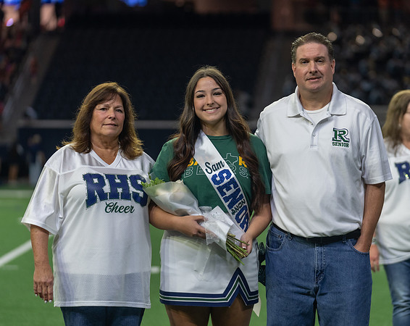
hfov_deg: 13.8
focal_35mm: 140
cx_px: 219
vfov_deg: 11.0
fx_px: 1699
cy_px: 161
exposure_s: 1/320
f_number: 2.8
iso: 1000
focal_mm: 118
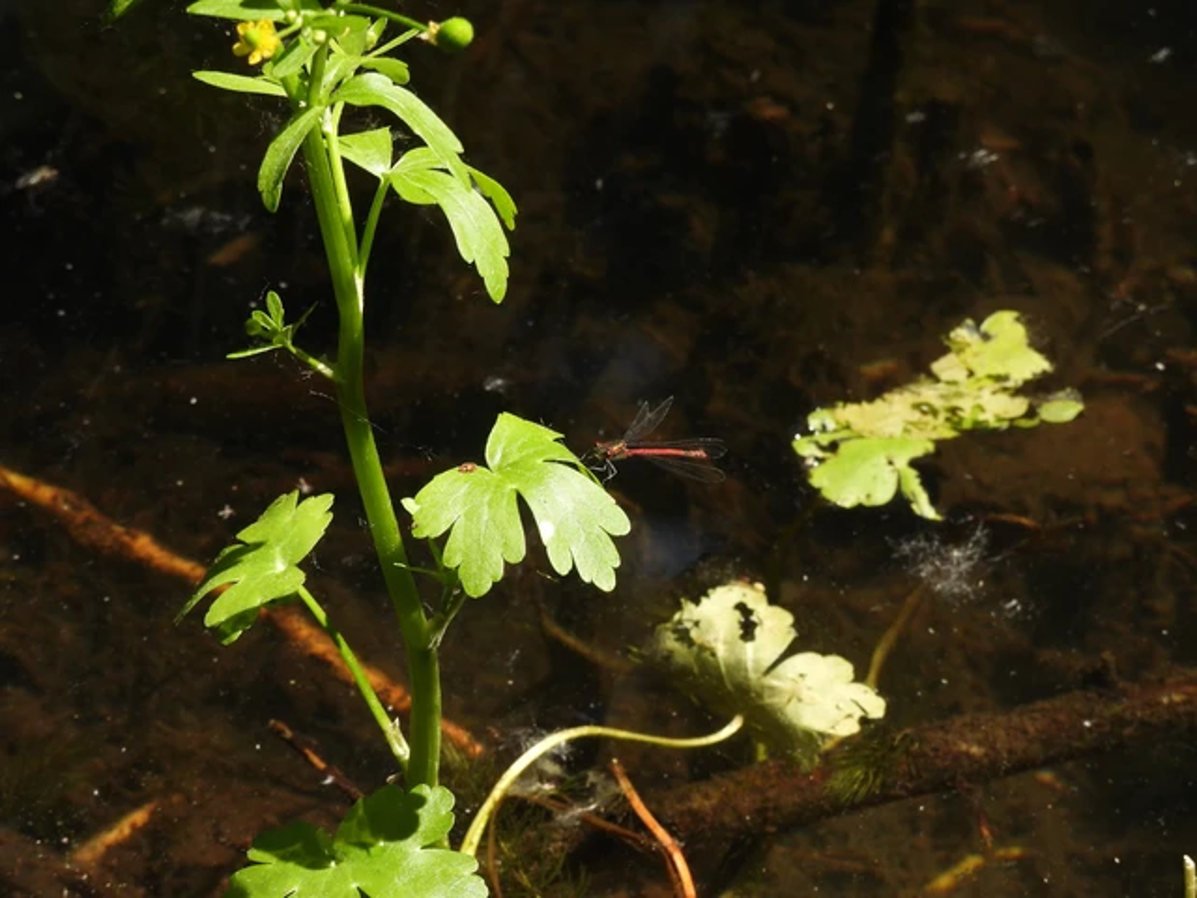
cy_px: 449
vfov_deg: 3.9
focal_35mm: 380
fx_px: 13140
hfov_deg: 5.2
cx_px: 598
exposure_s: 1/160
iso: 100
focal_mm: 67.8
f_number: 6.3
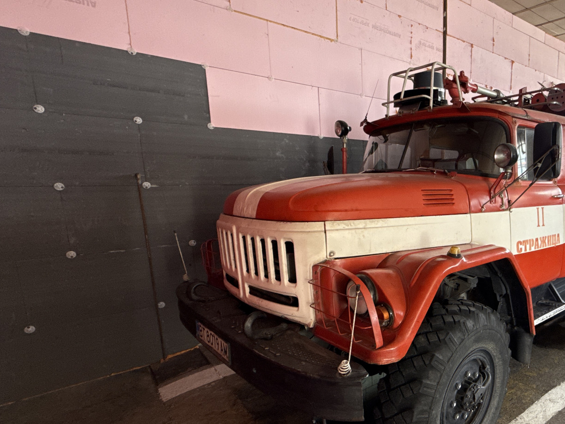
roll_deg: -0.4
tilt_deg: -10.1
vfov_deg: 58.6
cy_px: 245
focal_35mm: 23
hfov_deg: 68.5
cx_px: 432
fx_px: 375
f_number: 2.2
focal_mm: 2.22
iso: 320
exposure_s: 1/75
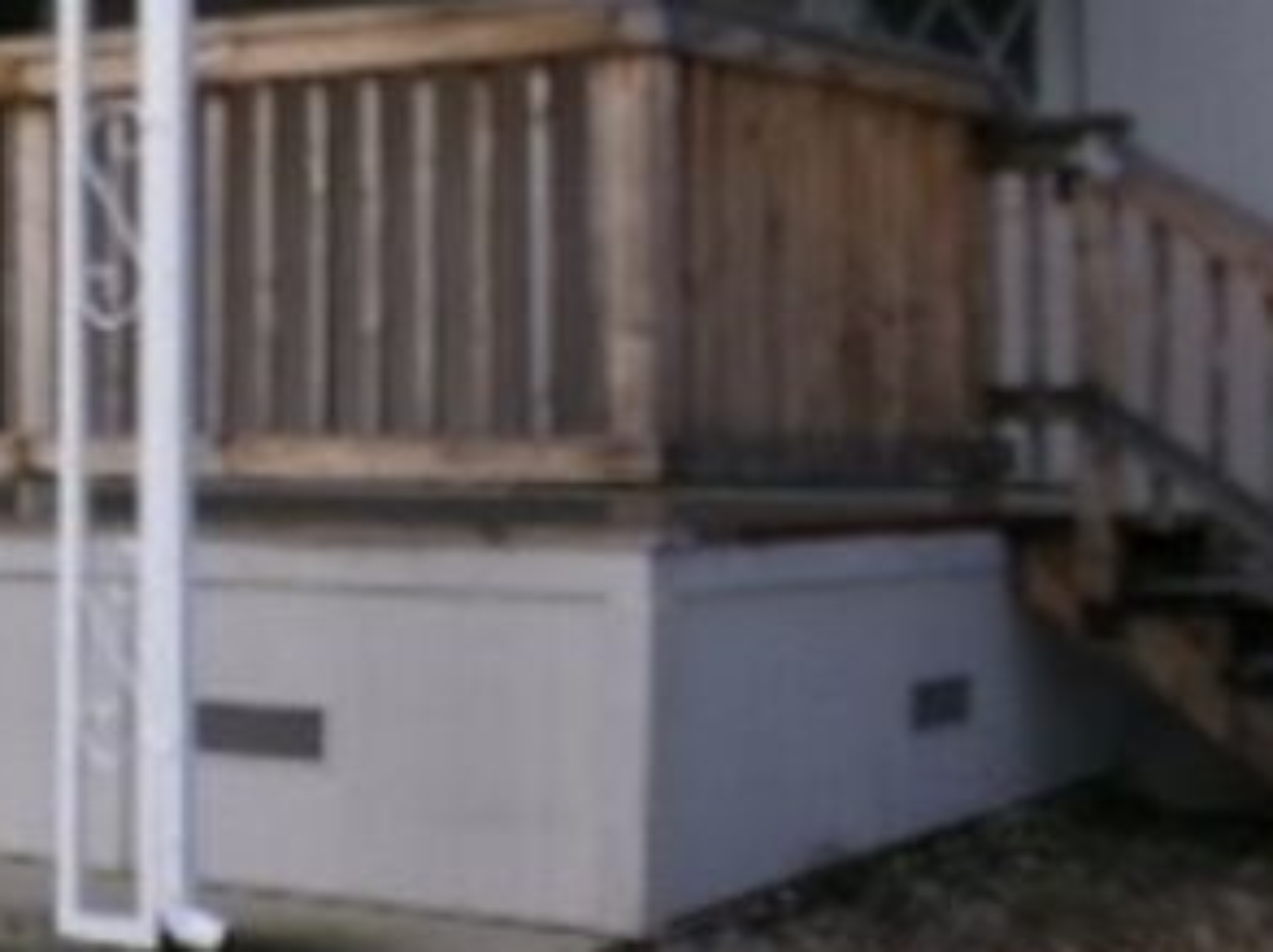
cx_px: 13
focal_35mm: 84
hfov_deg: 22.5
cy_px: 313
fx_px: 3085
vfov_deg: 17.5
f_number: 3.7
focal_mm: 4.3
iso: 100
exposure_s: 1/420
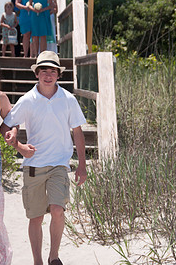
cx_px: 36
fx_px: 1404
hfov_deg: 7.2
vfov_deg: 10.8
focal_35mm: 191
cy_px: 131
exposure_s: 1/250
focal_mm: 75
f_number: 10
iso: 100
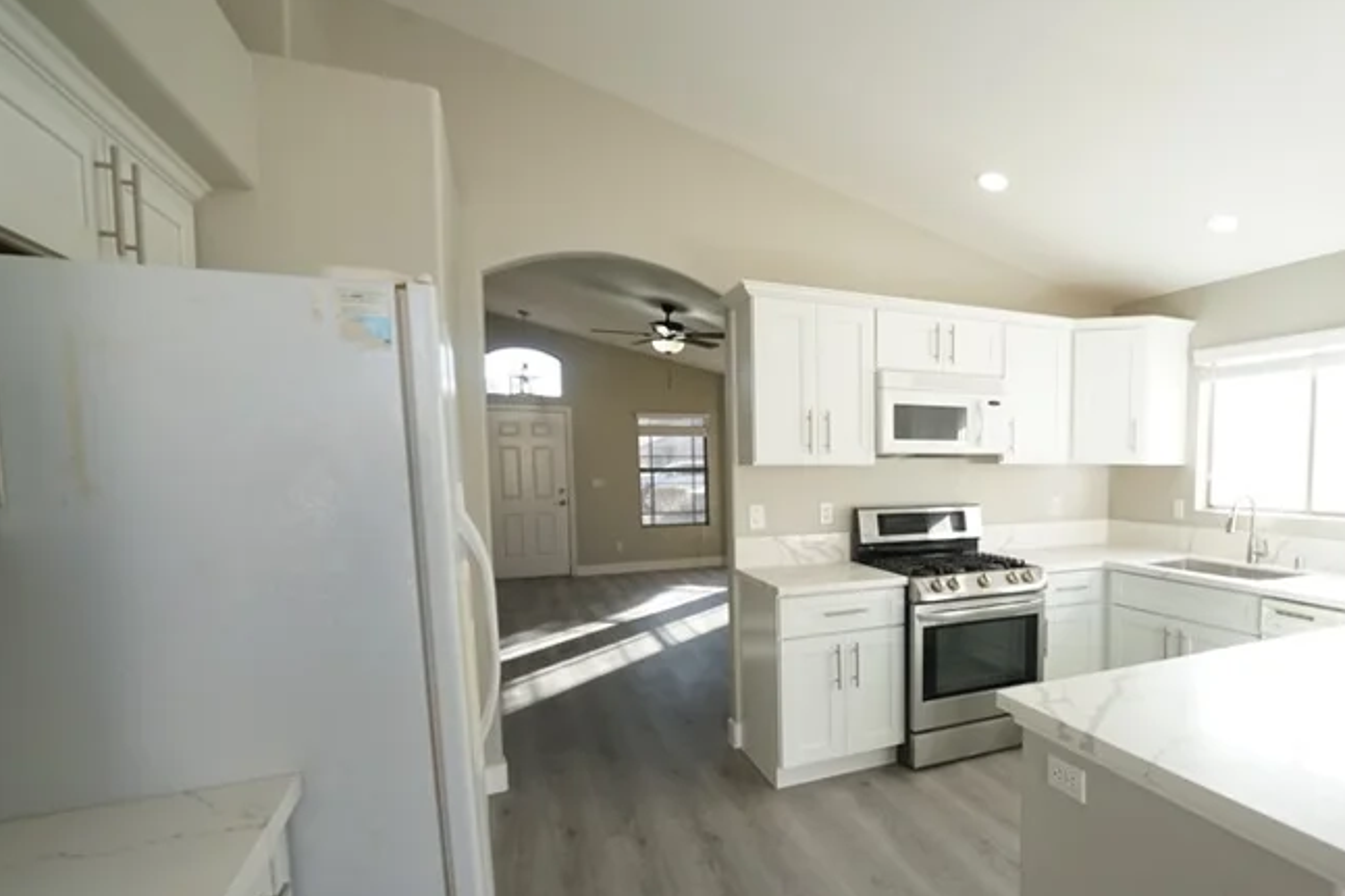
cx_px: 919
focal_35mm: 19
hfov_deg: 83.3
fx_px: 710
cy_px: 521
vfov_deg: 64.1
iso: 1250
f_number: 8
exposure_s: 1/125
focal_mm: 12
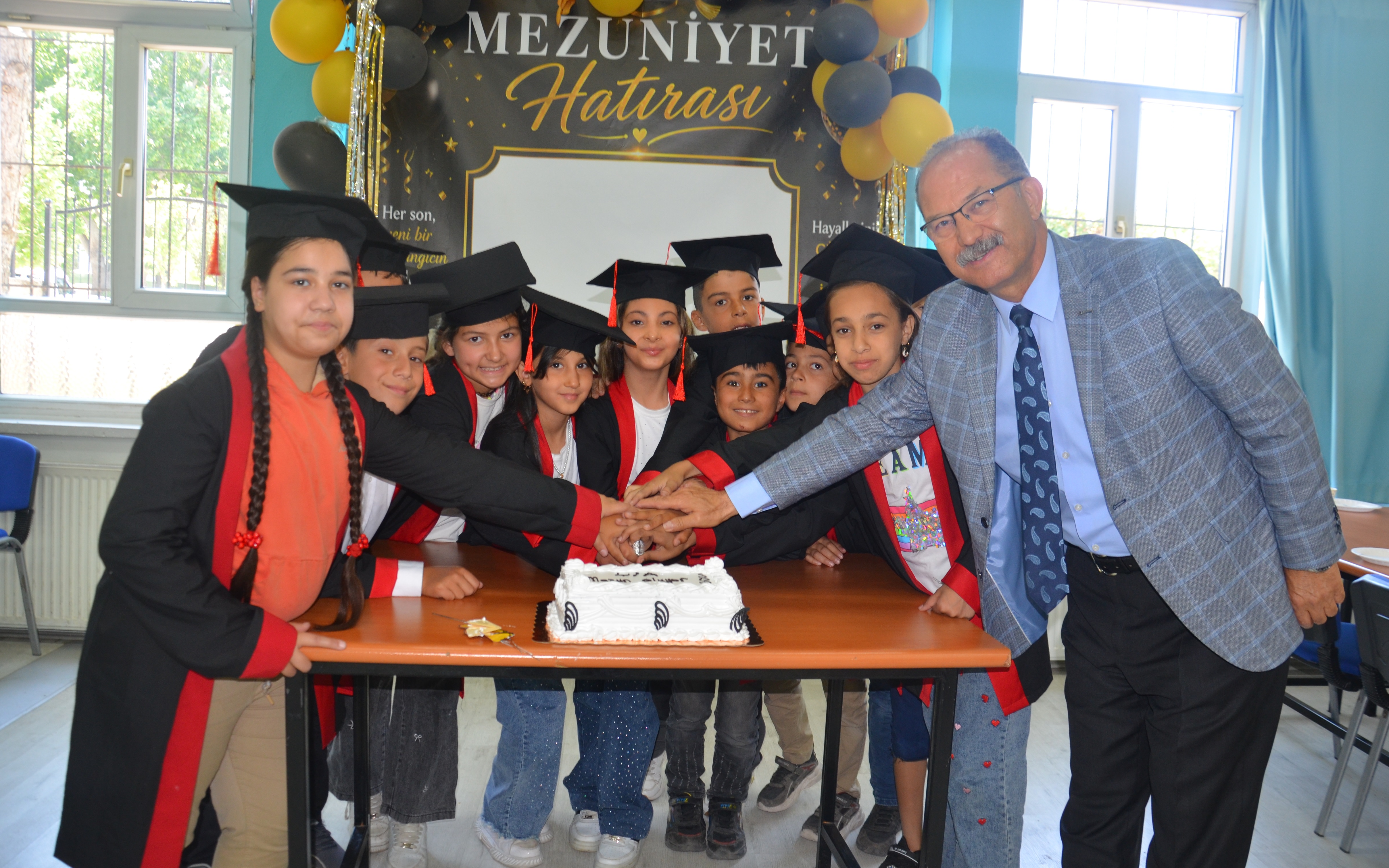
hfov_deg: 66.5
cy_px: 419
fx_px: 1060
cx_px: 696
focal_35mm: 28
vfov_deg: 44.5
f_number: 3.5
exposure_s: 1/60
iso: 400
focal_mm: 18
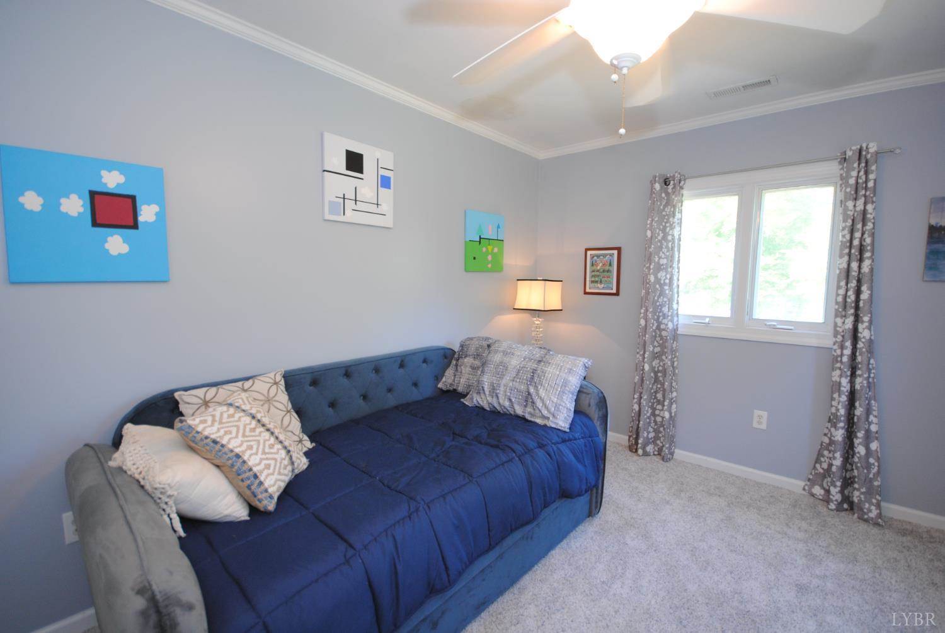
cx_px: 472
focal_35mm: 15
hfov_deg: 100.3
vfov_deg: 77.5
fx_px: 394
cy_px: 316
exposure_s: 1/15
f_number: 4
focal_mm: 10
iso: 400
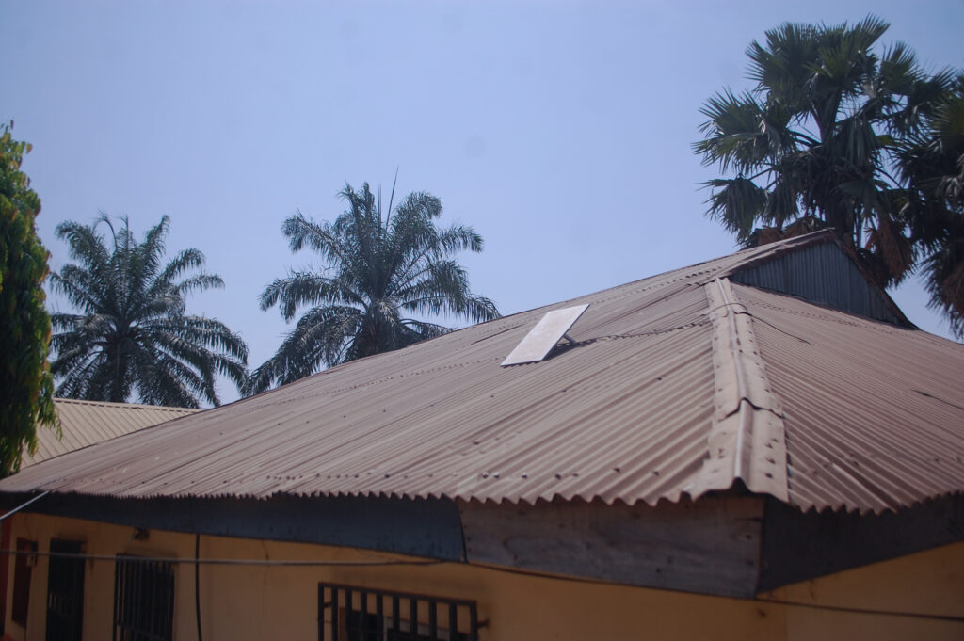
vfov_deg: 43.5
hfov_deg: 62.0
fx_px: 803
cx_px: 482
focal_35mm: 30
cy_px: 320
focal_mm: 20
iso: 200
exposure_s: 1/2500
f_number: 4
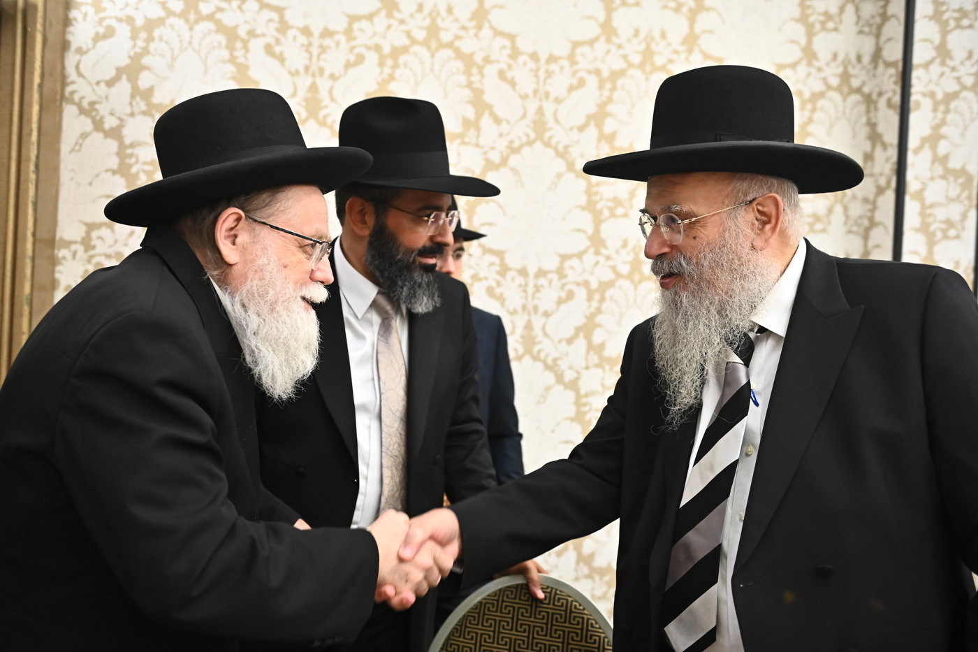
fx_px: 923
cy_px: 326
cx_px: 489
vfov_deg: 38.9
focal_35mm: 34
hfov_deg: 55.8
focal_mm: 34
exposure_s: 1/160
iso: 3200
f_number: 3.2
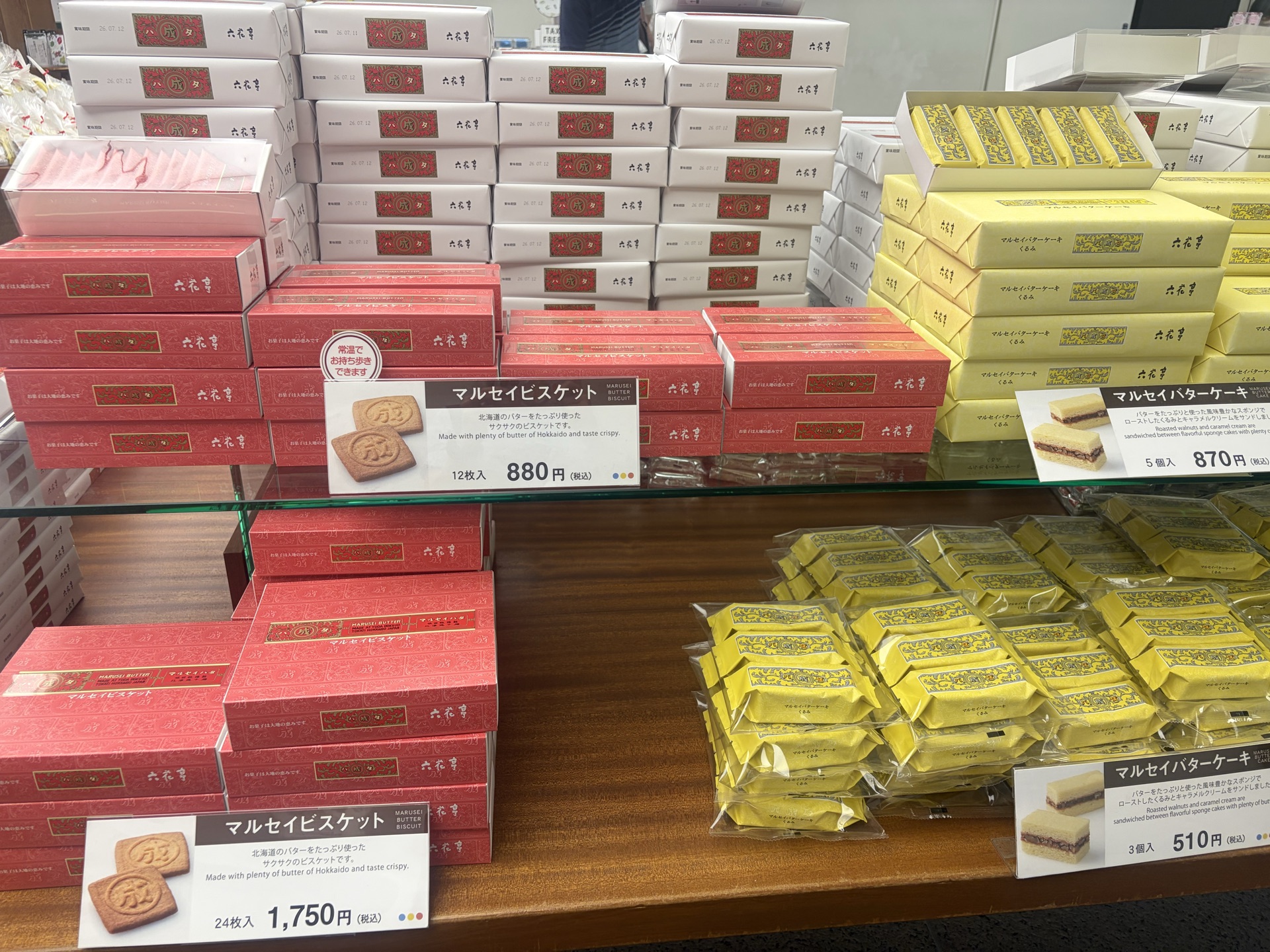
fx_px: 954
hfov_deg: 67.3
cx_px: 635
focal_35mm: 26
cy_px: 476
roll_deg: -0.8
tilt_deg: -25.2
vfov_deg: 53.1
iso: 100
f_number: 1.6
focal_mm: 5.96
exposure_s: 1/100
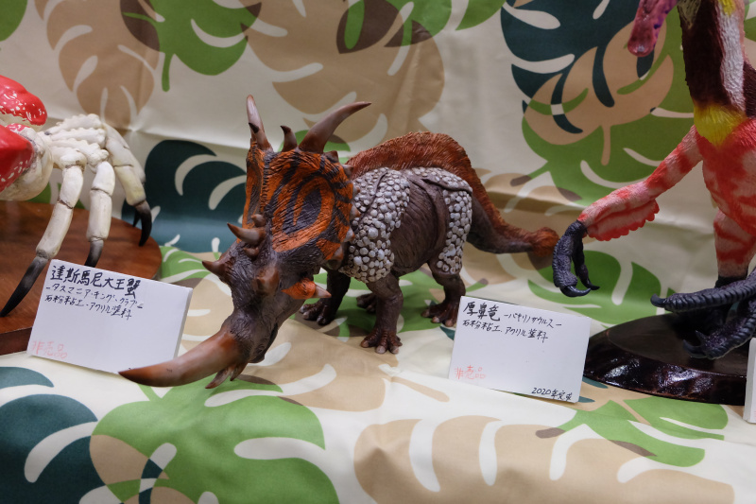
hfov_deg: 63.7
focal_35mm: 29
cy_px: 252
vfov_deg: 44.9
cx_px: 378
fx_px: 609
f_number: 3.8
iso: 2000
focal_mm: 19.2
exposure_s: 1/125
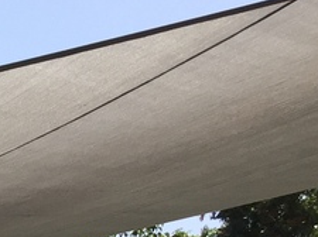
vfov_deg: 8.9
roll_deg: -1.5
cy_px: 516
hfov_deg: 11.0
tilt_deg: -1.4
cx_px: -413
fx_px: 1422
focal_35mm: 155
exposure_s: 1/1883
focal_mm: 4.15
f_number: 2.2
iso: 32
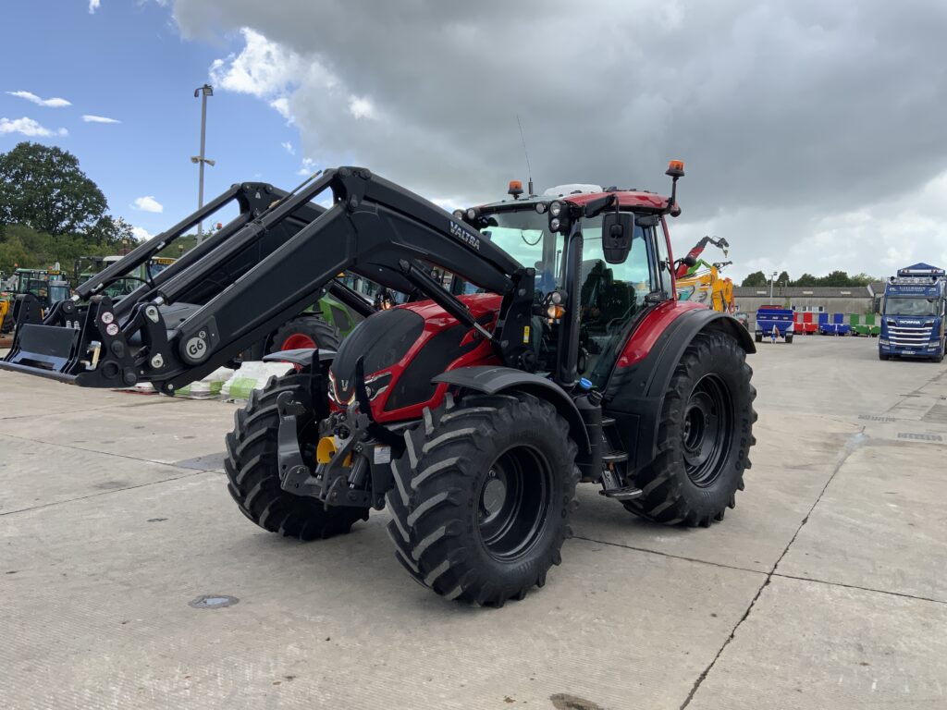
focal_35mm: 29
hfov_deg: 61.7
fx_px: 793
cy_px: 355
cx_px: 474
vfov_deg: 48.2
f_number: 1.8
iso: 16
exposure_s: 1/898
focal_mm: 3
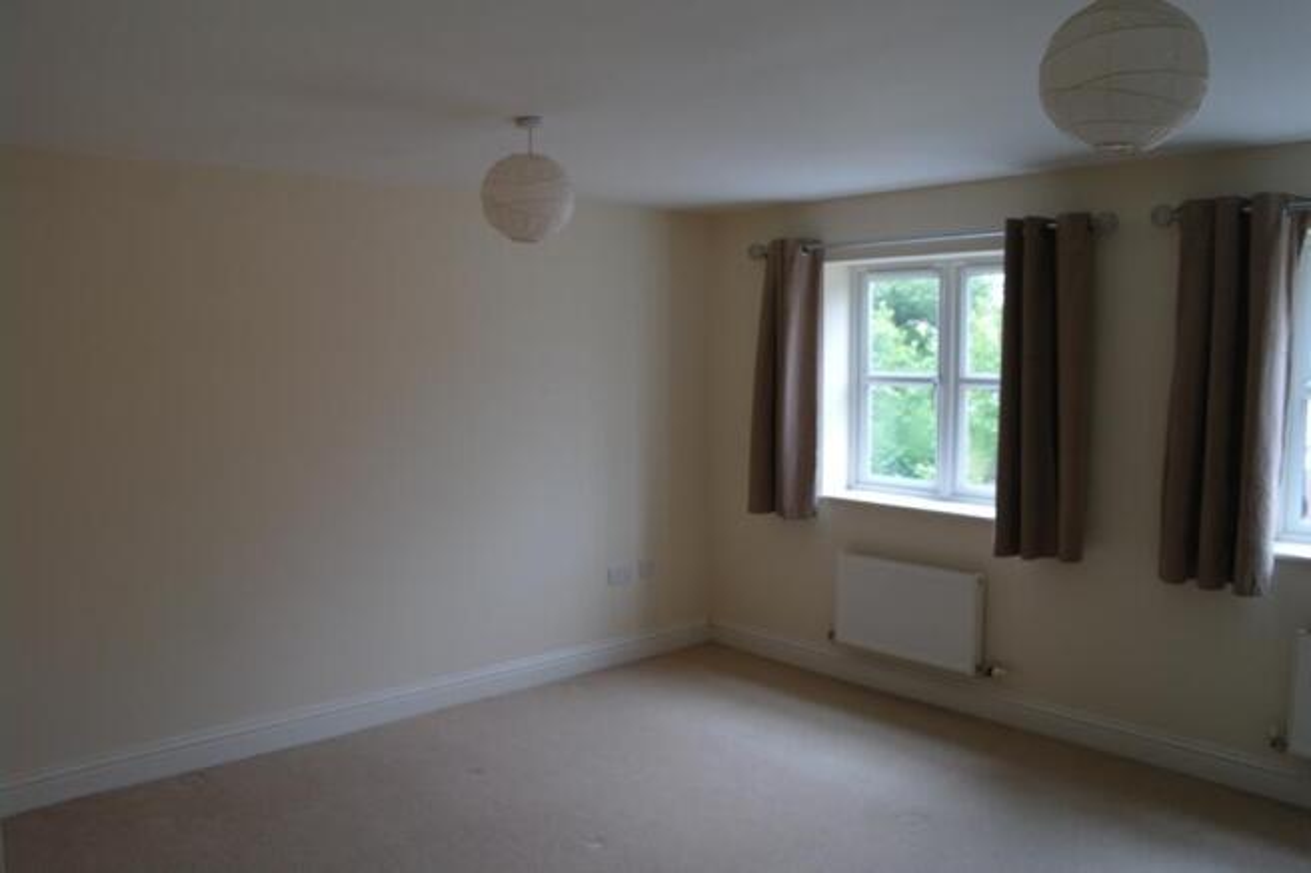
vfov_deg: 47.9
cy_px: 436
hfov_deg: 67.4
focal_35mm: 27
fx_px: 983
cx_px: 656
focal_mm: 18
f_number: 3.5
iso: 120
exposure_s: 1/40
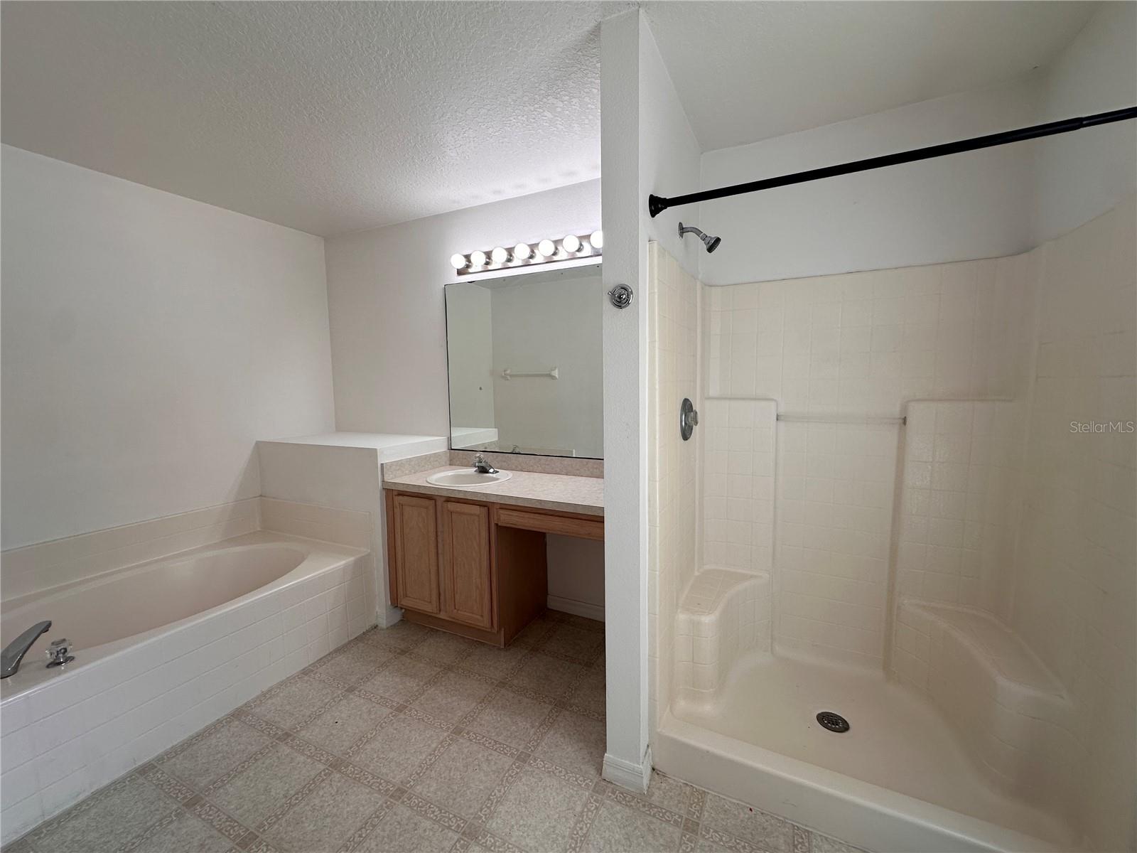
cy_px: 426
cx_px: 568
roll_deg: +0.3
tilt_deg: -6.1
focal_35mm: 14
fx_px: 460
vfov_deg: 85.7
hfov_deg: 102.1
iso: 64
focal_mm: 2.22
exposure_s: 1/120
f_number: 2.2
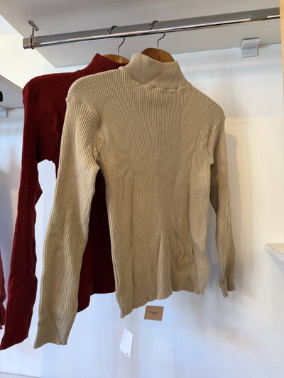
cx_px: 142
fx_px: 262
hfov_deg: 56.8
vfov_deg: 71.6
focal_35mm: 24
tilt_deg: +1.8
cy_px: 189
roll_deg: -0.5
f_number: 1.78
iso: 250
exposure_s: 1/50
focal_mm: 6.76
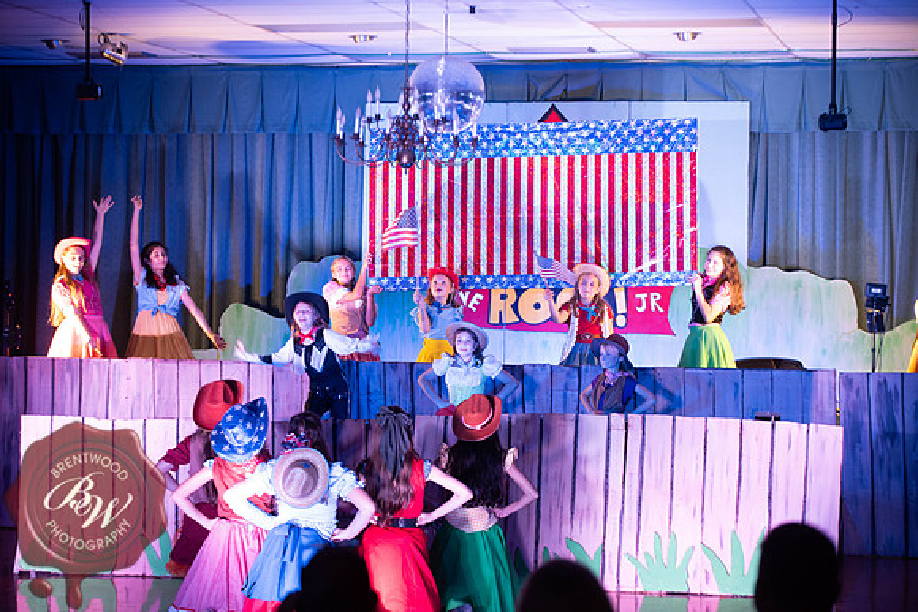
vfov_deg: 14.0
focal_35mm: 98
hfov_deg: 20.8
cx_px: 459
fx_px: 2499
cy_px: 306
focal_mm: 98
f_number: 2.8
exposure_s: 1/100
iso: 1250
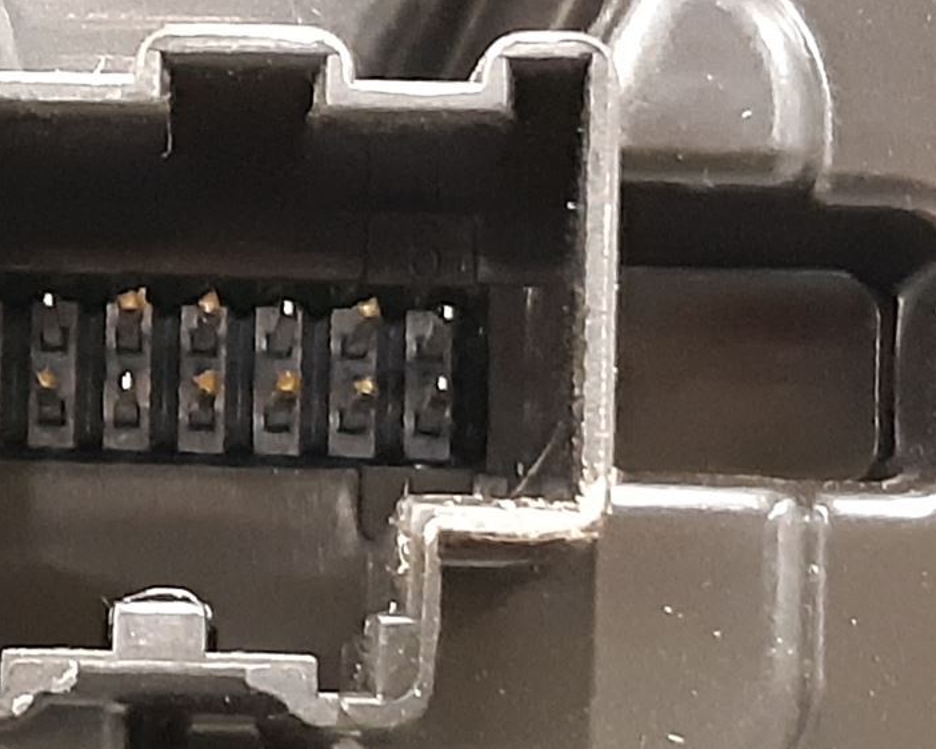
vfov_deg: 20.7
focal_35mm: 74
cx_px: -5
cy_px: 465
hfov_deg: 24.5
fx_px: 2051
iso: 640
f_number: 1.7
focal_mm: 3.93
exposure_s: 1/20
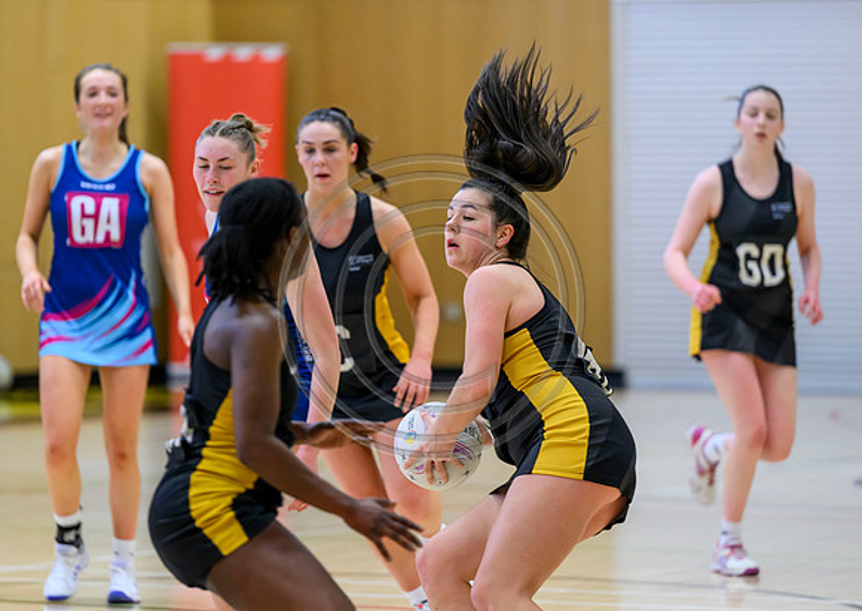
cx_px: 457
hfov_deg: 8.7
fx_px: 5638
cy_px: 269
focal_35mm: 231
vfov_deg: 6.2
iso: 3200
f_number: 3.2
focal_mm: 190
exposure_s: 1/1000
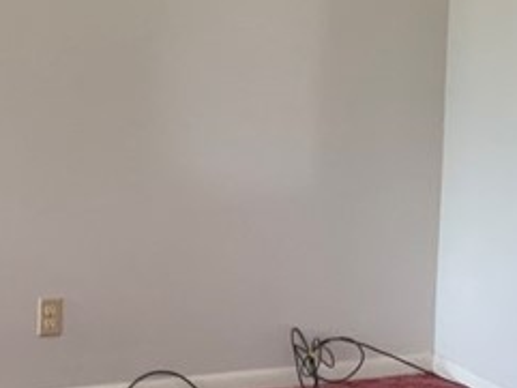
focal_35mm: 123
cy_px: 221
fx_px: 1838
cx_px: 135
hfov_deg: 15.9
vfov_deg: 12.1
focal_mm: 3
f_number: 1.8
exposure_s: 1/60
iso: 200
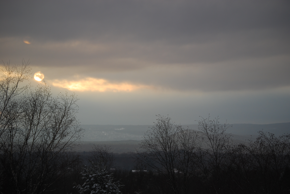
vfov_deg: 10.8
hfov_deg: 16.1
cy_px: 97
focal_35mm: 128
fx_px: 1028
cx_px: 145
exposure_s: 1/320
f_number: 4.8
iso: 200
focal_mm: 85
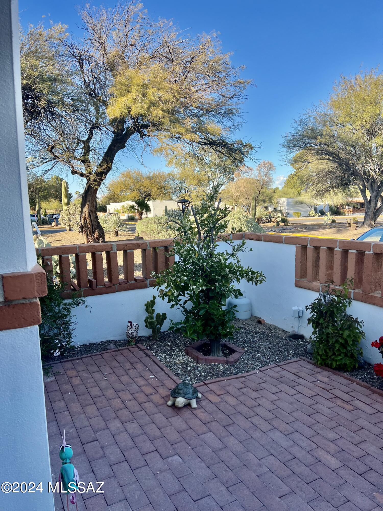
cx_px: 192
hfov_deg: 53.1
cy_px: 256
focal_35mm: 26
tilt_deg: -6.7
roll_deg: +1.2
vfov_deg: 67.3
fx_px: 384
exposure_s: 1/924
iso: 50
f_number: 1.5
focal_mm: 5.7
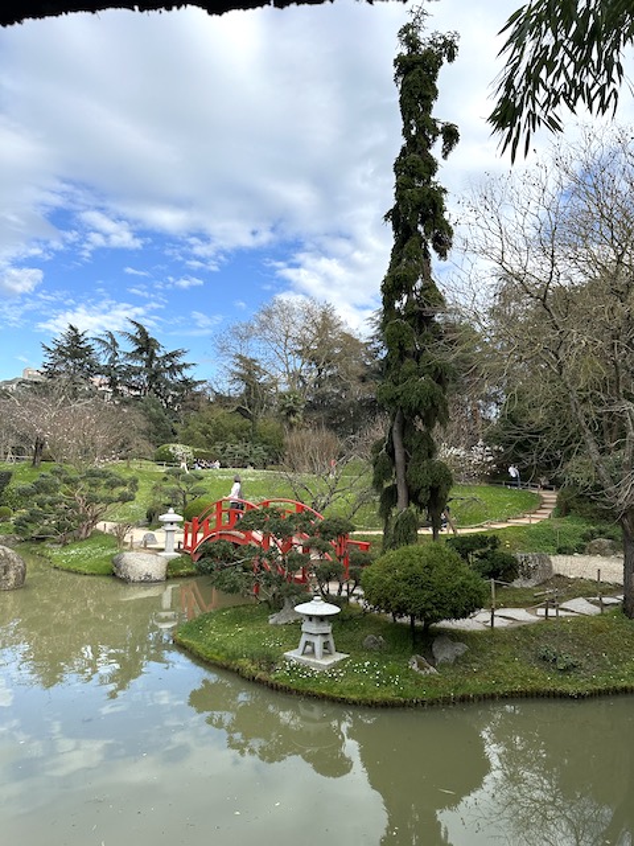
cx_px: 317
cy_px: 423
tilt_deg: +5.8
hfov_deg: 56.8
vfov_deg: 71.6
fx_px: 586
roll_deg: -1.5
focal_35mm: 24
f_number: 1.78
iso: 80
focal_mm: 6.86
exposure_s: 1/2809
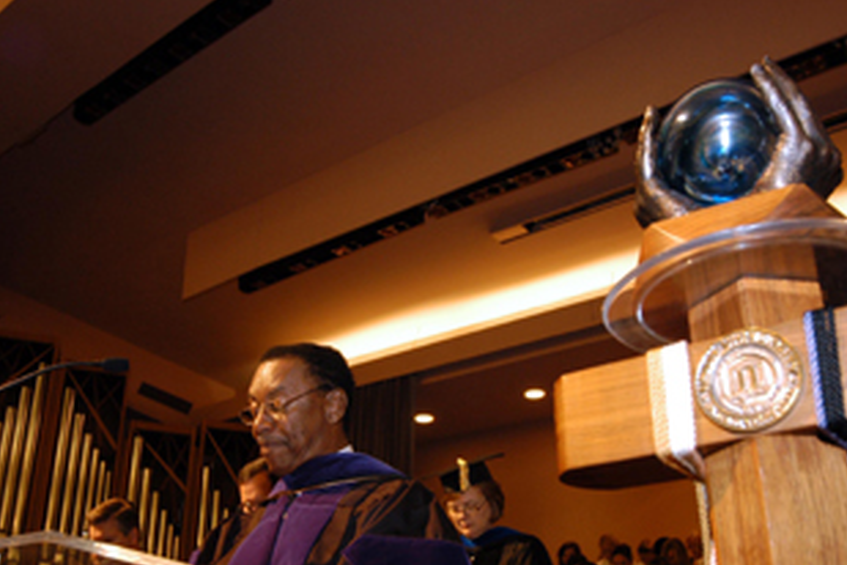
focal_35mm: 33
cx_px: 433
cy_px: 383
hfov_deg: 57.6
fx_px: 770
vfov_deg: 39.7
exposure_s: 1/20
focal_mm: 15
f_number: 3.5
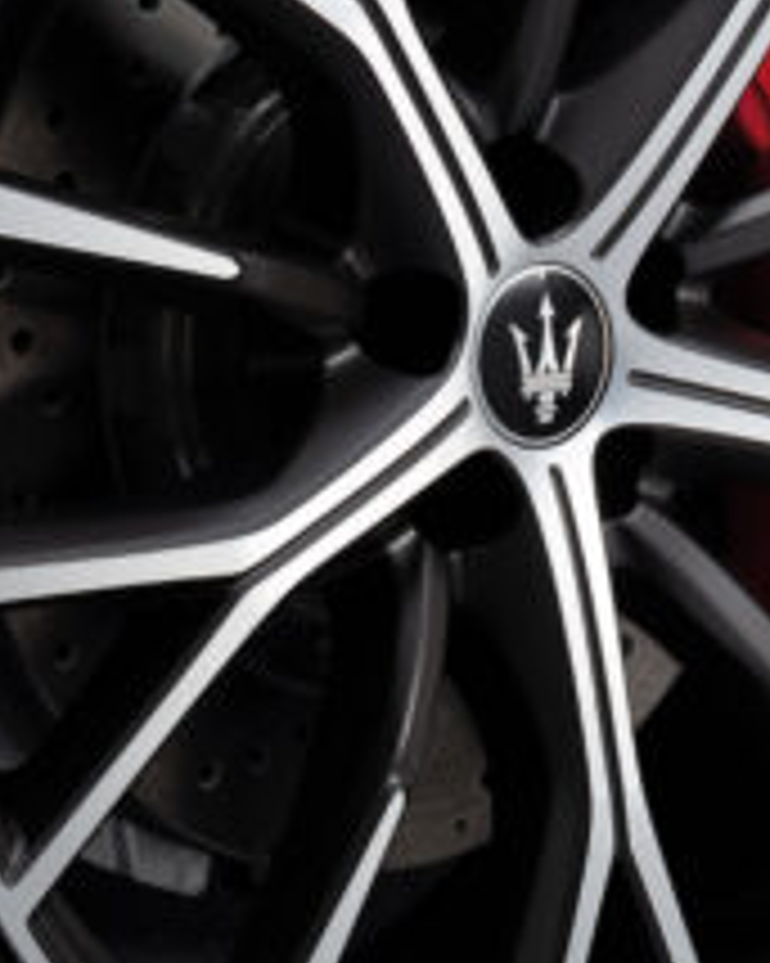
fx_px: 8067
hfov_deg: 5.4
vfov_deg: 6.8
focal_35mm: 283
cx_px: 1063
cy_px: 459
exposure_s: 15
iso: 50
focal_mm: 84
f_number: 10
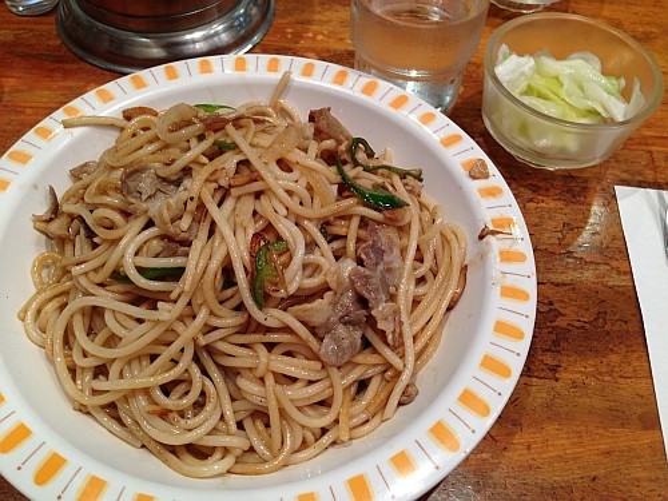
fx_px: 637
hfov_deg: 55.4
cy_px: 250
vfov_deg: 42.9
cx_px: 334
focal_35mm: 33
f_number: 2.4
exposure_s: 1/24
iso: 50
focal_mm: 4.12
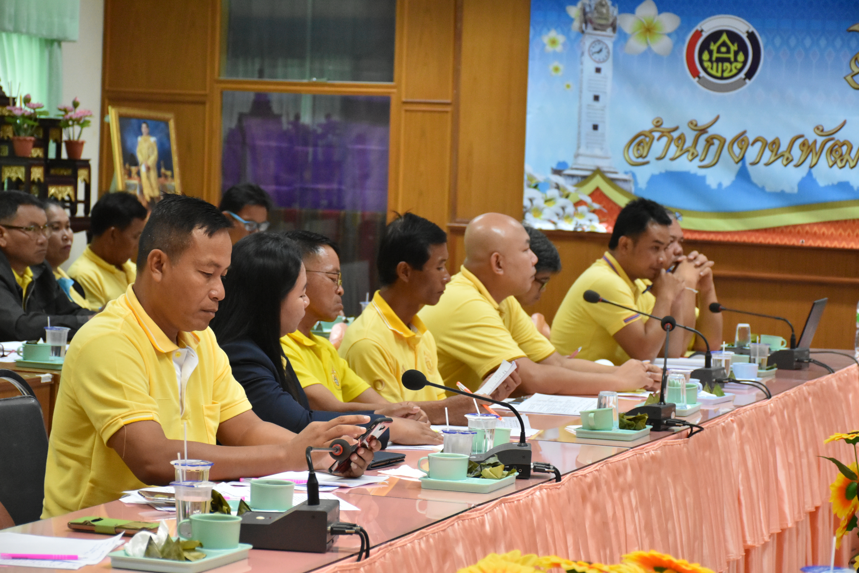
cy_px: 286
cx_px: 430
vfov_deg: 13.8
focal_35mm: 99
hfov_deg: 20.6
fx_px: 2362
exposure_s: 1/160
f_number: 5
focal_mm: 66
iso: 2500
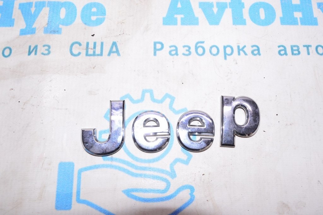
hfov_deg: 59.5
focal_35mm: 32
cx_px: 162
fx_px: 282
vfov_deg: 41.6
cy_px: 108
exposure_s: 1/125
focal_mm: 21
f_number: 8
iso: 1600
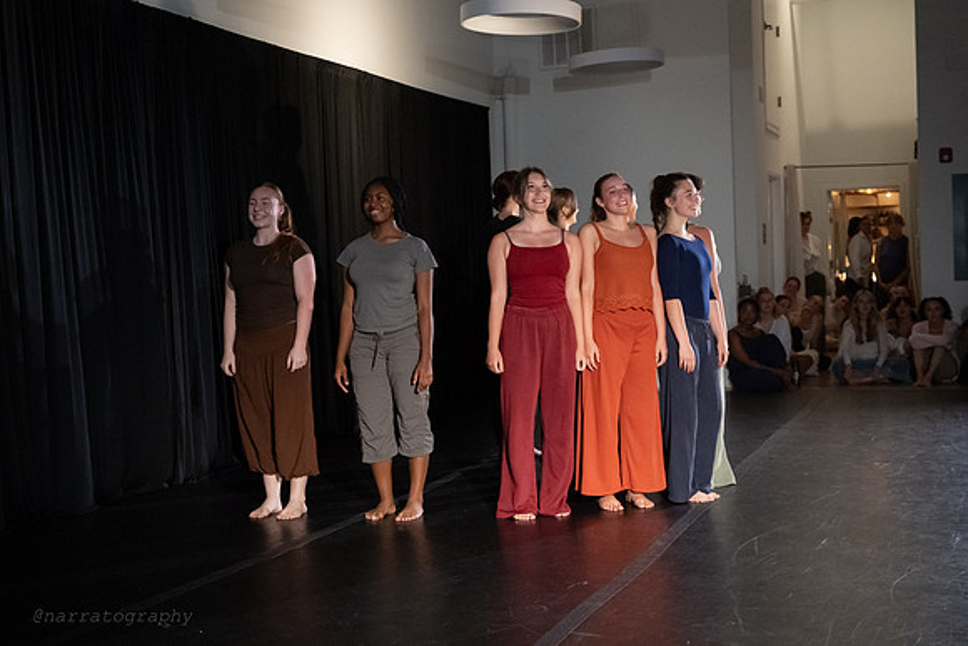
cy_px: 316
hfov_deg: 39.3
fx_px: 1356
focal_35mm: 50
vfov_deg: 26.8
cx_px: 512
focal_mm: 45
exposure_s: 1/400
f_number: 3.5
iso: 6400
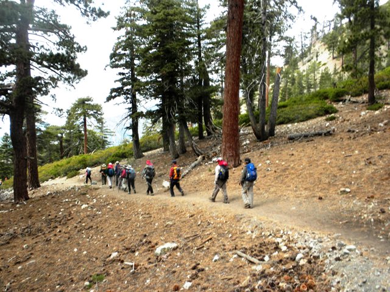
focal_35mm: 37
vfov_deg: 38.7
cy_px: 146
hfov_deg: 50.1
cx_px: 195
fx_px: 417
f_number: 10
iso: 64
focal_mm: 6.6
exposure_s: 1/34
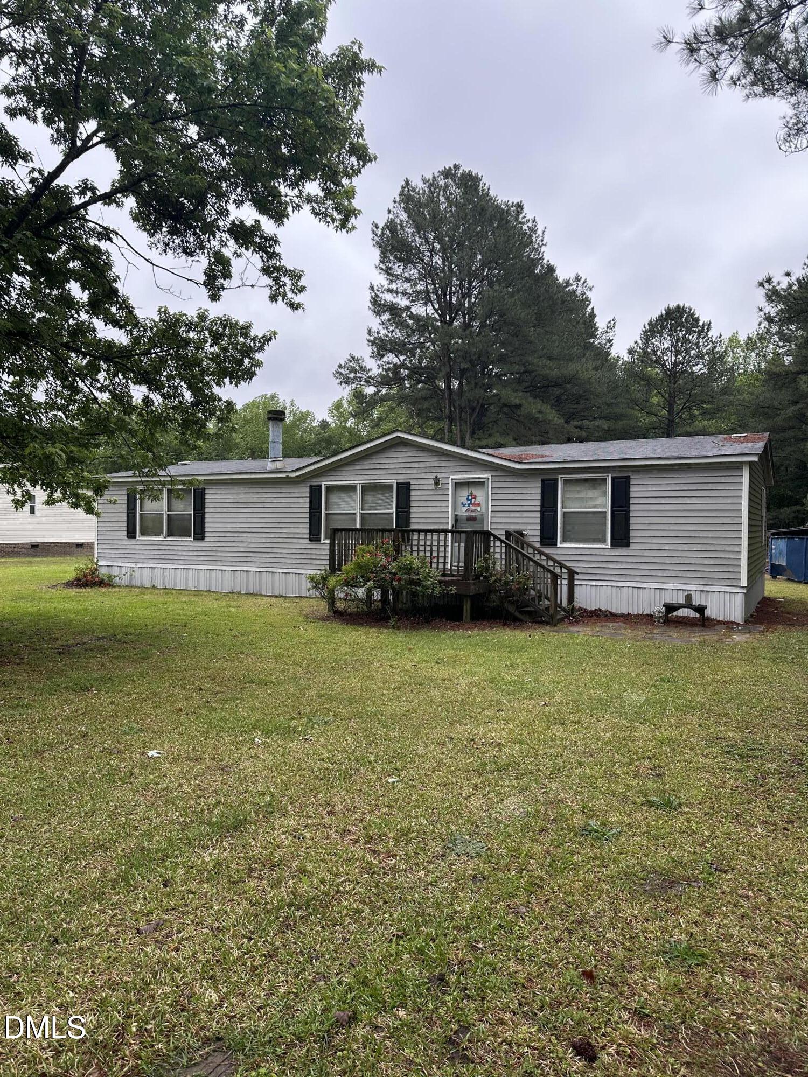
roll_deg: -2.9
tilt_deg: -4.6
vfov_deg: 71.6
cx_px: 404
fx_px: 747
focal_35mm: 24
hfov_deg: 56.8
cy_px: 538
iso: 80
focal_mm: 6.86
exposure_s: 1/335
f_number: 1.78
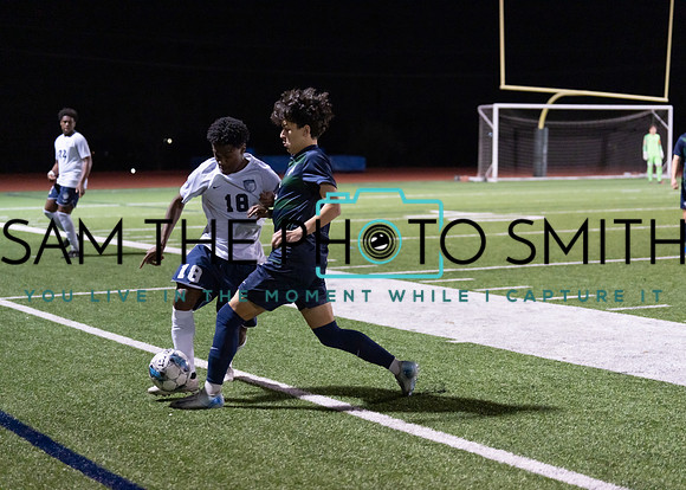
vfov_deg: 19.4
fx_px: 1429
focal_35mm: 73
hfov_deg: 27.0
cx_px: 343
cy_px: 245
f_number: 2.8
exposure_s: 1/1000
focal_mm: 70
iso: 2000
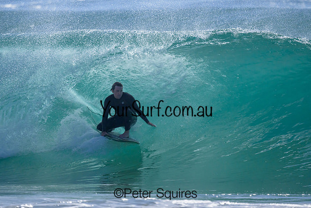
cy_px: 92
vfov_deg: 1.5
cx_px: 133
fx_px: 7924
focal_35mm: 917
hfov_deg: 2.2
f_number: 6.3
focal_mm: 800
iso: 1800
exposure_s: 1/2000
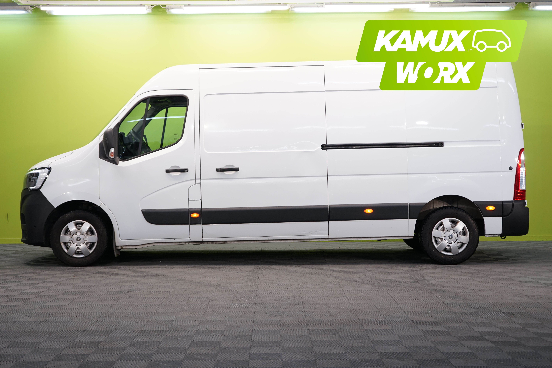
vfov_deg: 24.2
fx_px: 859
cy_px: 184
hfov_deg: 35.6
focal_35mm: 56
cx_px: 276
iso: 320
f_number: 5
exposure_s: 1/30
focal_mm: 56
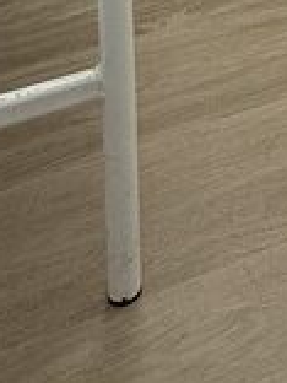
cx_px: 496
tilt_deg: -10.4
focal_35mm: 90
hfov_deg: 14.6
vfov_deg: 15.9
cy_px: -427
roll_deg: -1.7
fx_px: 995
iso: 100
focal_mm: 2.22
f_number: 2.2
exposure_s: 1/99
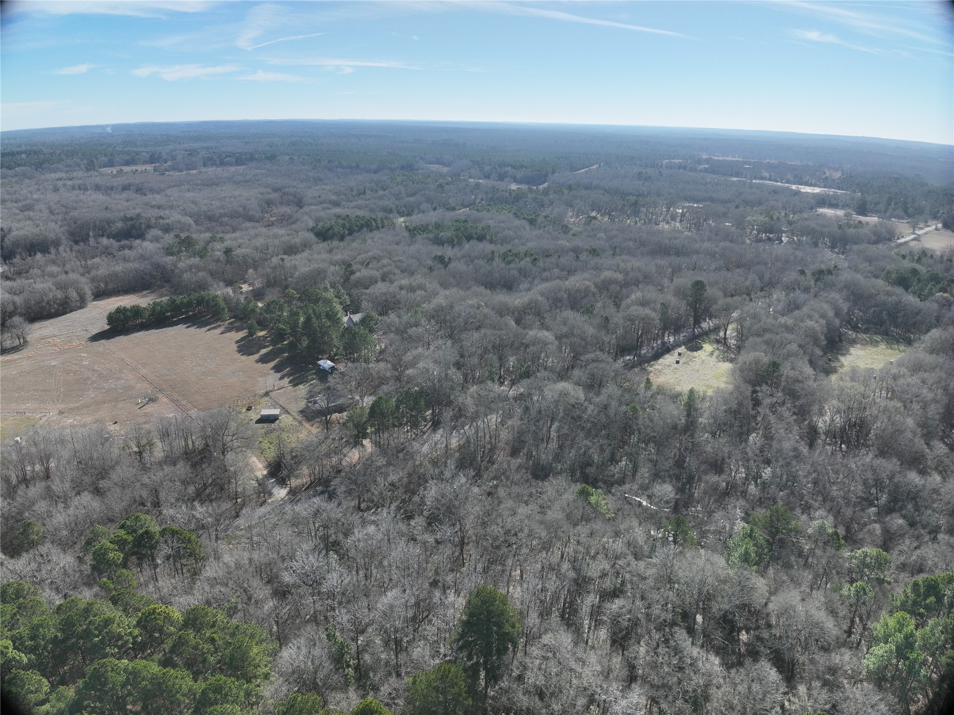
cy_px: 358
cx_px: 477
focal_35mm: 24
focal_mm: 12.29
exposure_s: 1/2000
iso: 100
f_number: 4
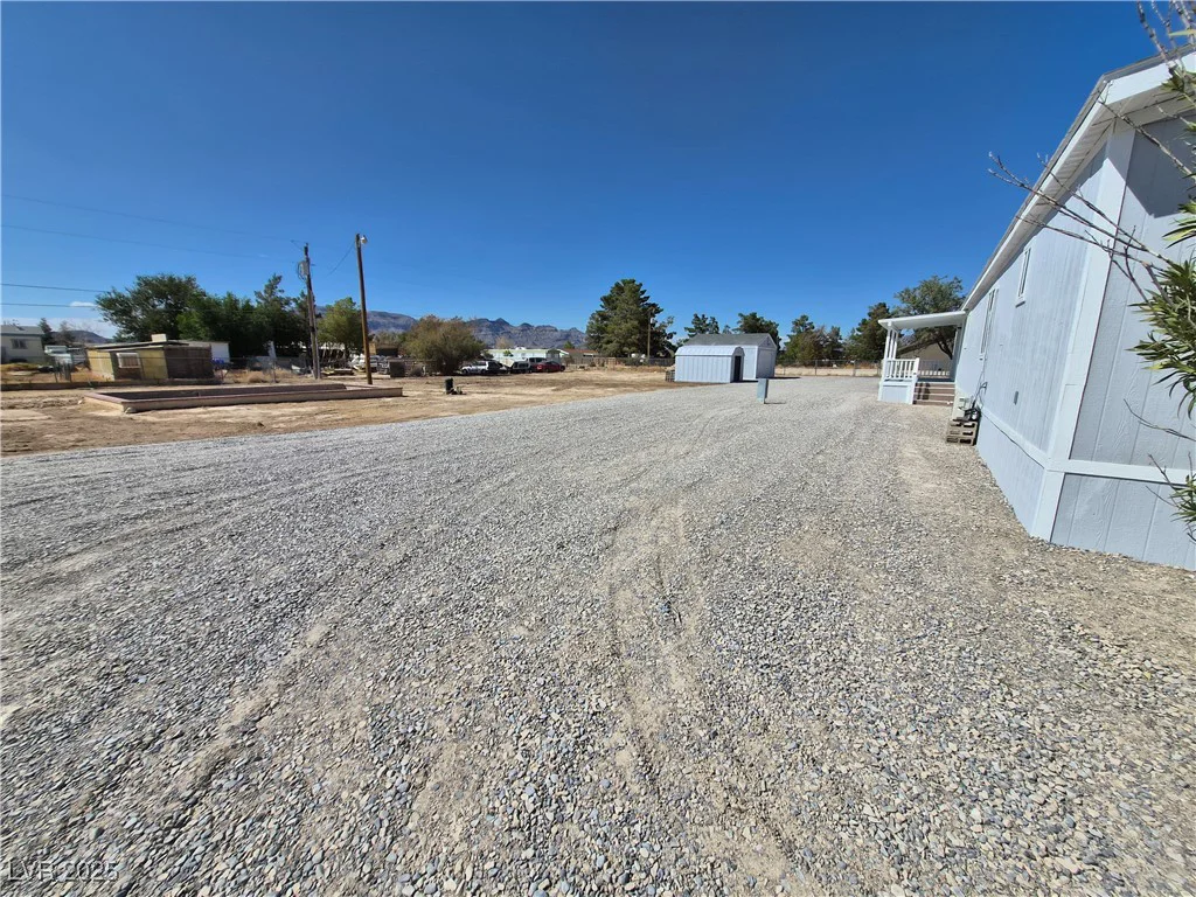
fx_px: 449
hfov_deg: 106.2
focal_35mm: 13
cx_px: 598
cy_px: 448
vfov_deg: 89.9
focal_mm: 1.7
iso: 25
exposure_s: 1/2320
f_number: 2.2
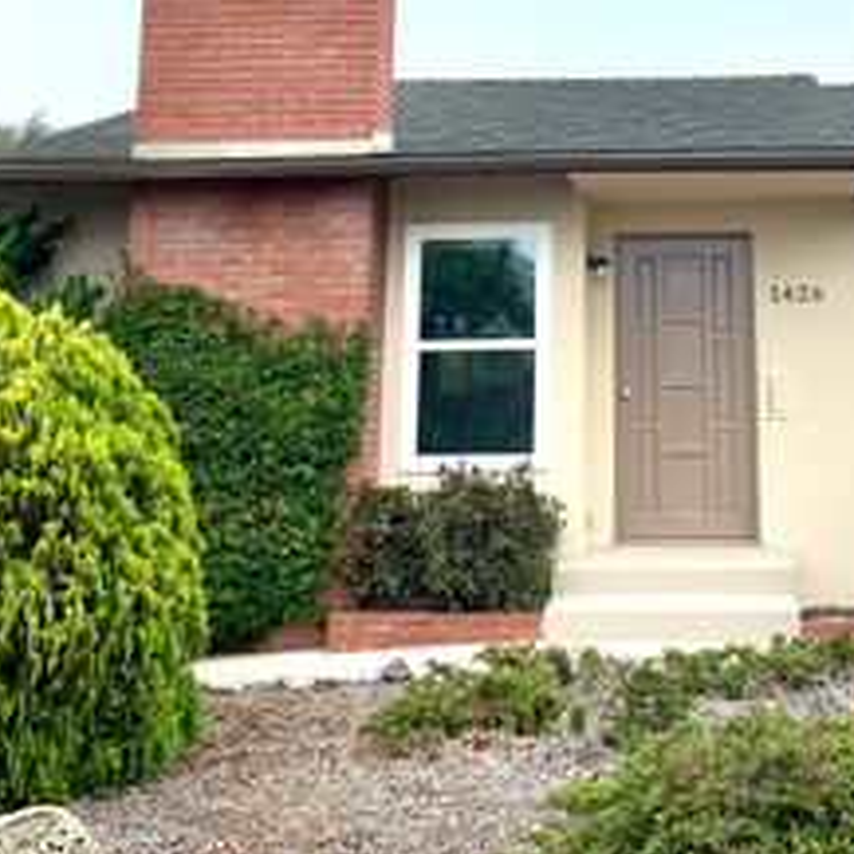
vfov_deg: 31.1
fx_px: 1479
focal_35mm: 53
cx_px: 638
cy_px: 132
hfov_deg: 31.6
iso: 25
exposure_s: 1/692
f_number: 1.8
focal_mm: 4.25
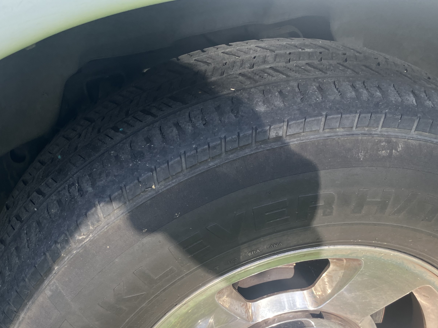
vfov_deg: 30.1
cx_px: 221
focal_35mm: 47
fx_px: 595
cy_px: 262
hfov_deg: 40.4
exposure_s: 1/121
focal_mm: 3.99
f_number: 1.8
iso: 25
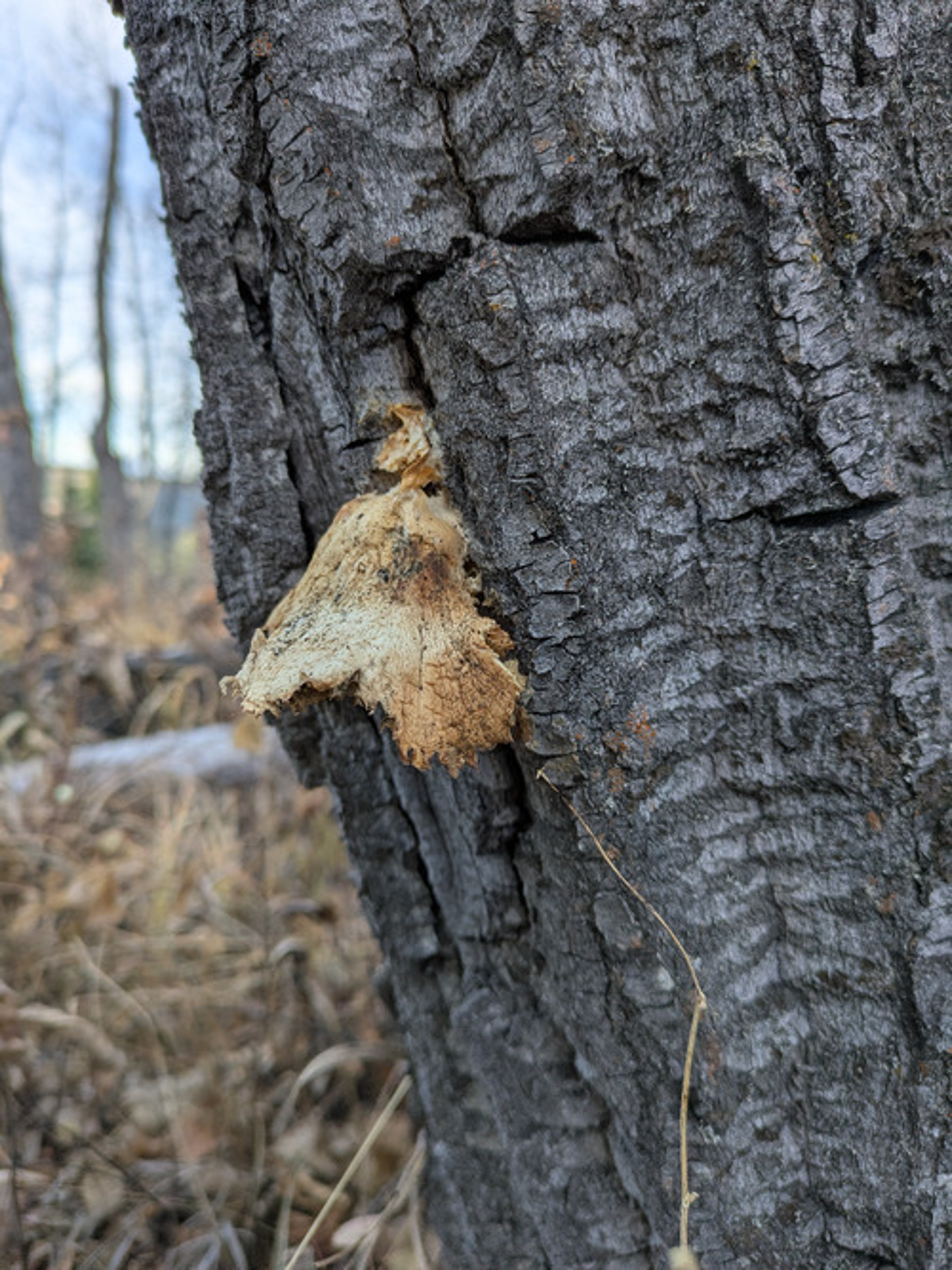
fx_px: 917
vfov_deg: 69.4
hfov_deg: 54.9
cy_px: 635
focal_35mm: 25
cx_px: 476
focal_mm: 5.43
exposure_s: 1/413
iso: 42
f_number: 1.89
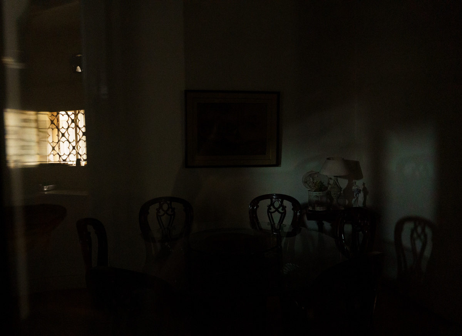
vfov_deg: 47.9
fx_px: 377
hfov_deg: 62.9
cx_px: 211
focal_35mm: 29
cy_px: 168
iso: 3200
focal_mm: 18
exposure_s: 1/30
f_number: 5
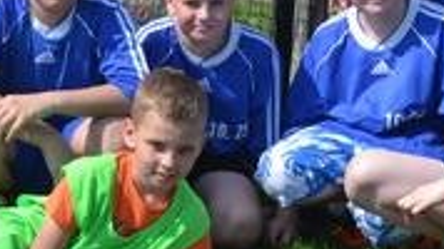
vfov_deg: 7.0
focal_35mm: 170
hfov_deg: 12.5
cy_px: -128
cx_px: 2
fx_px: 2001
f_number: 8
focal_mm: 30
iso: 100
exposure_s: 1/250
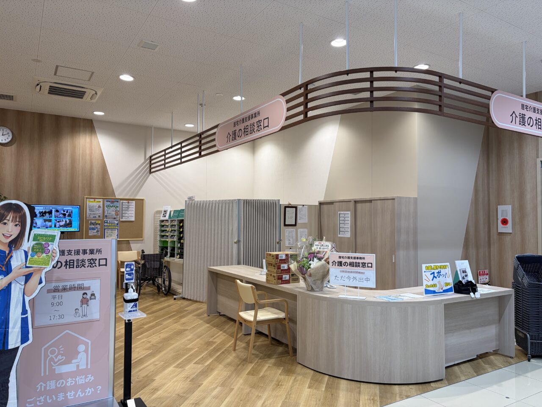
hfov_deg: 67.3
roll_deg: +0.8
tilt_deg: +3.1
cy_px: 204
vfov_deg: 53.1
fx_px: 407
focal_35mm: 26
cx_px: 271
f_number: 1.6
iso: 32
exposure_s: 1/100
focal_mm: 5.96
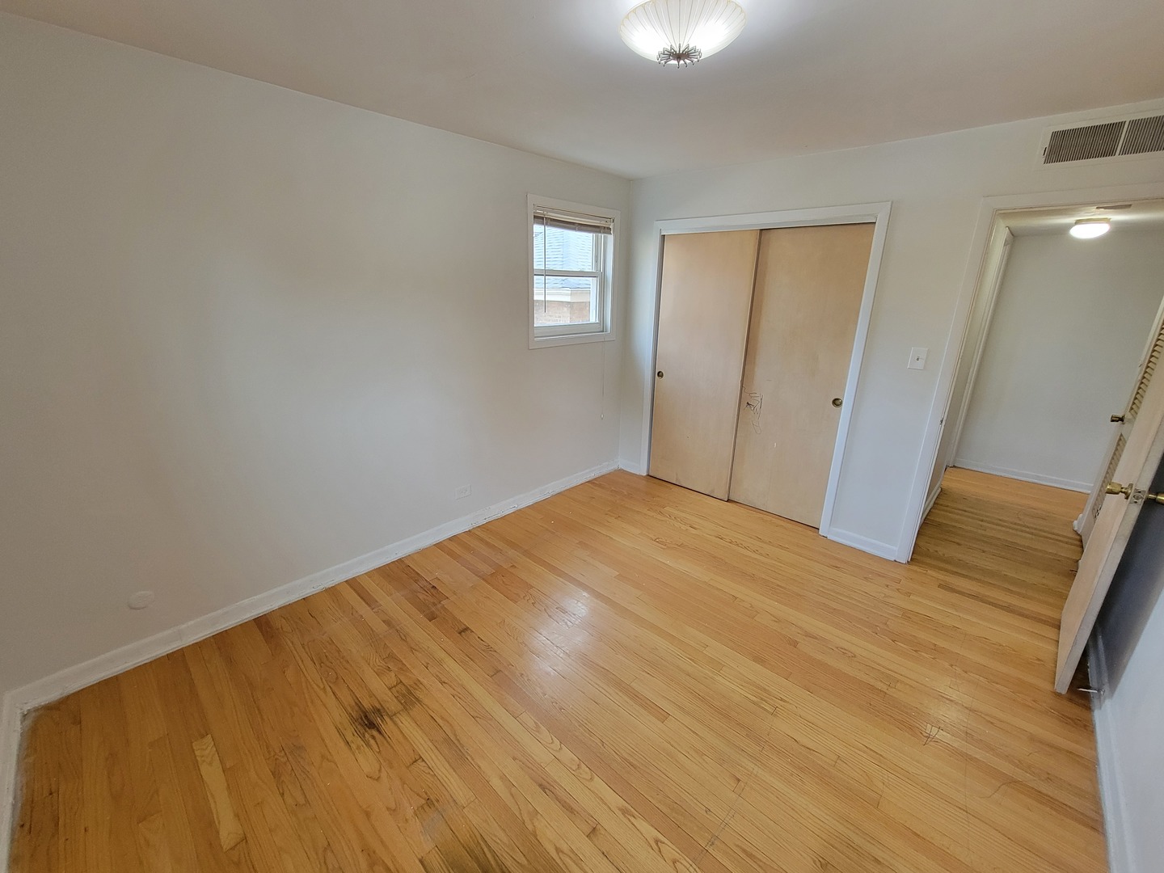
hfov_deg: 106.2
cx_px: 582
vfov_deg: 89.9
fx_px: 437
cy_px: 436
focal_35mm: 13
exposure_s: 1/60
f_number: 2.2
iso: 250
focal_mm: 2.2
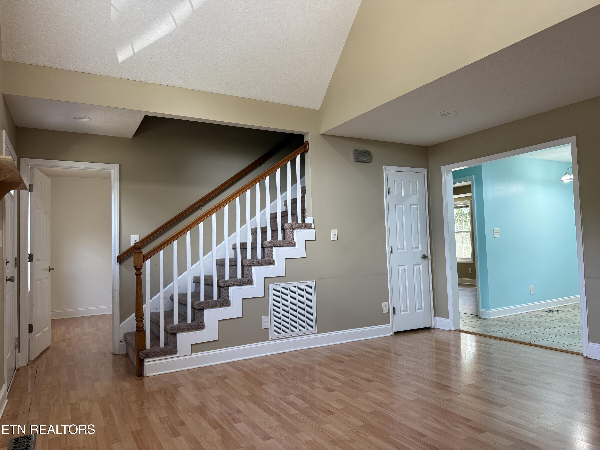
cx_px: 300
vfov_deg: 56.8
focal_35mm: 24
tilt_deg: +2.9
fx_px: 416
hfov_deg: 71.6
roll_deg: +1.6
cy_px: 225
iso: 200
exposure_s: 1/120
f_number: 1.78
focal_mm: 6.76
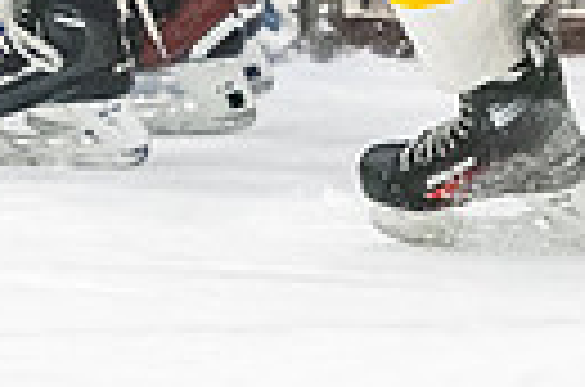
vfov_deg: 1.3
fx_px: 16907
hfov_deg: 2.0
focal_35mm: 1043
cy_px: -74
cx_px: -576
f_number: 2.8
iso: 4000
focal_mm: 140
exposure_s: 1/800
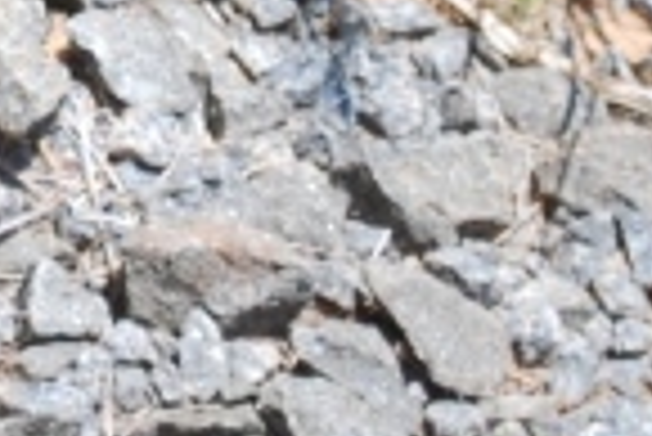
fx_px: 10579
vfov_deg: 2.3
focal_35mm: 584
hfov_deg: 3.5
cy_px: -735
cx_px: -737
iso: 100
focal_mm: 55
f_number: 7.1
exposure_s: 1/200
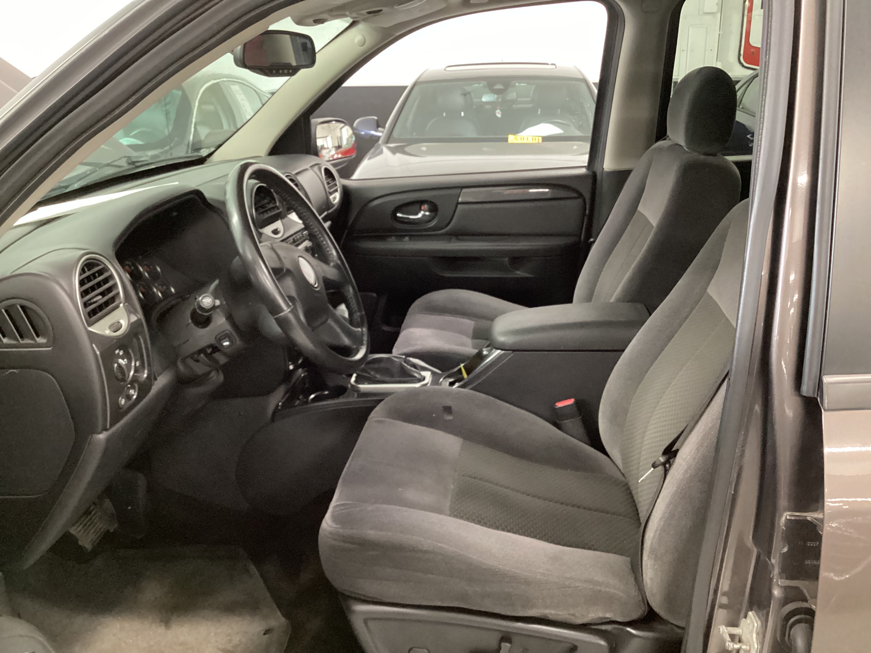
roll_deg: +0.7
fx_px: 780
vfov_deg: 45.4
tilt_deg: -20.4
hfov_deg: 58.4
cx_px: 436
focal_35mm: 31
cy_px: 326
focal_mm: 3.3
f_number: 2.4
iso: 640
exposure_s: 1/25
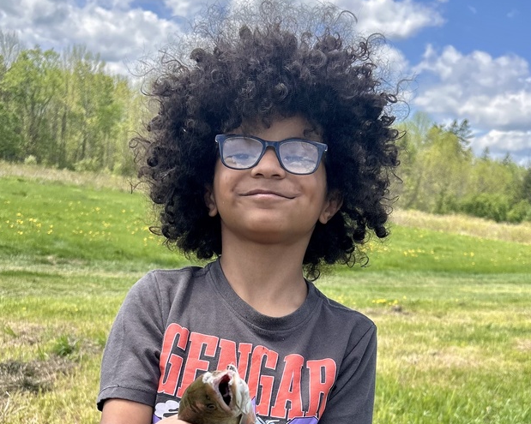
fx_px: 660
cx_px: 256
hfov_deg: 43.8
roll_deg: -8.9
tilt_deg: -9.4
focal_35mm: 42
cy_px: 344
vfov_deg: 34.5
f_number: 1.5
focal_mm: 5.7
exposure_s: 1/1779
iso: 50
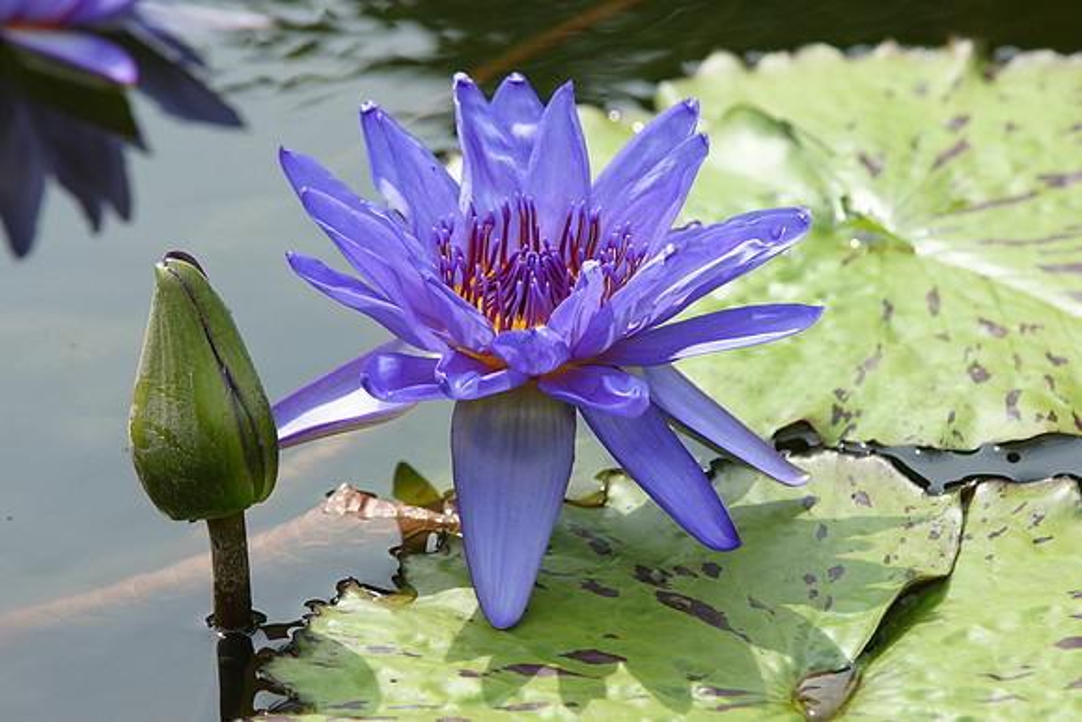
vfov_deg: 6.1
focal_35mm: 225
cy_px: 361
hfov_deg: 9.1
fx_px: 6764
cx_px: 541
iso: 200
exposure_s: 1/400
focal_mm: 150
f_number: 5.6
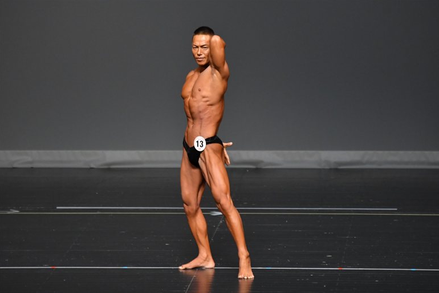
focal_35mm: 347
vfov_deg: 4.0
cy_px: 146
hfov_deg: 5.9
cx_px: 220
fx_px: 4230
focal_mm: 230
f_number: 5.6
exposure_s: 1/400
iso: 2500
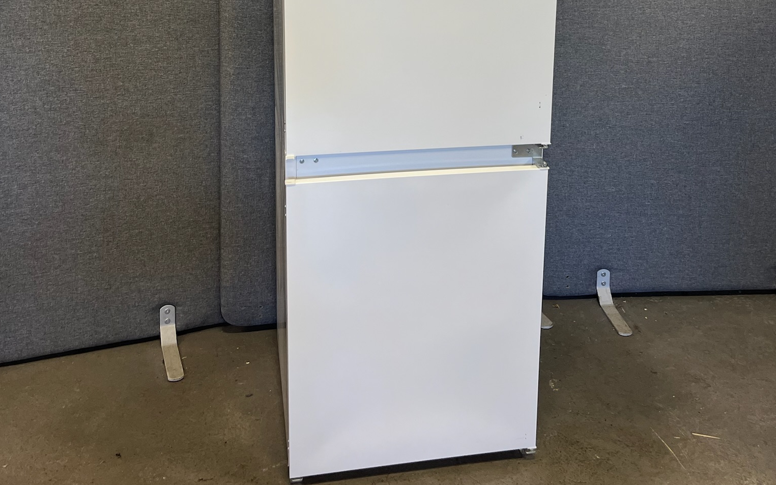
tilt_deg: -11.1
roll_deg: -1.7
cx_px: 390
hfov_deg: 52.8
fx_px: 782
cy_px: 20
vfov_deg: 32.2
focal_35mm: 37
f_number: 1.6
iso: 100
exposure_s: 1/100
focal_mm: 5.1
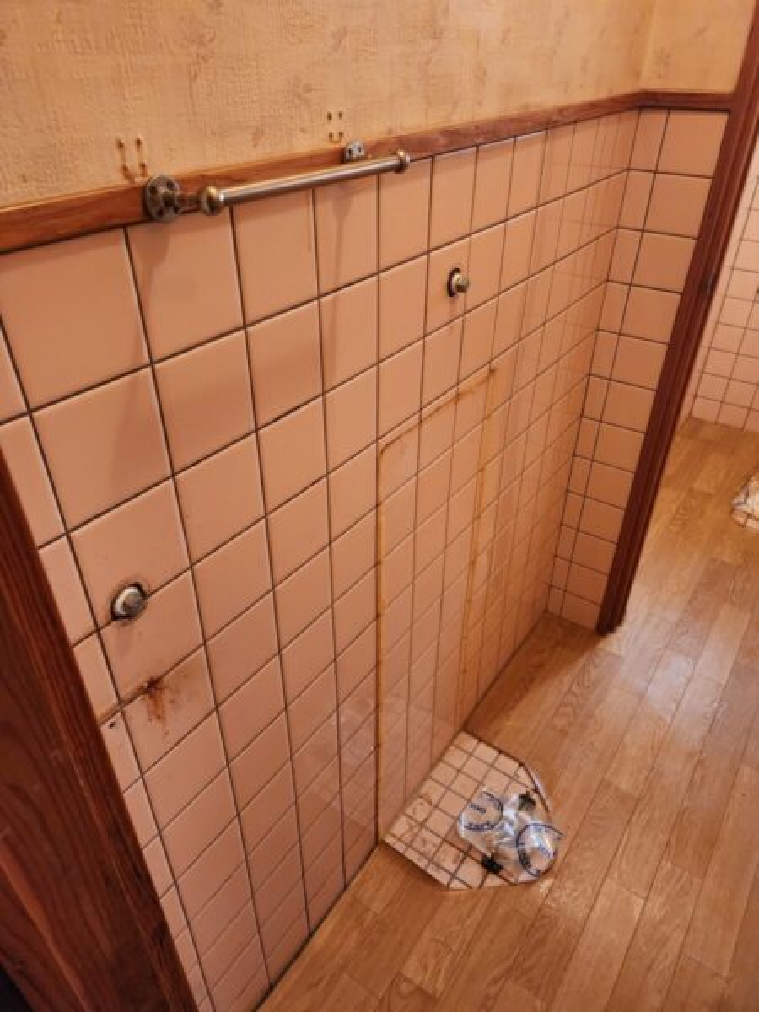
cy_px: 506
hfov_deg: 58.9
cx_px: 380
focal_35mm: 23
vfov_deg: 73.9
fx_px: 672
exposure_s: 1/120
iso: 1000
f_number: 1.8
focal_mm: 6.4
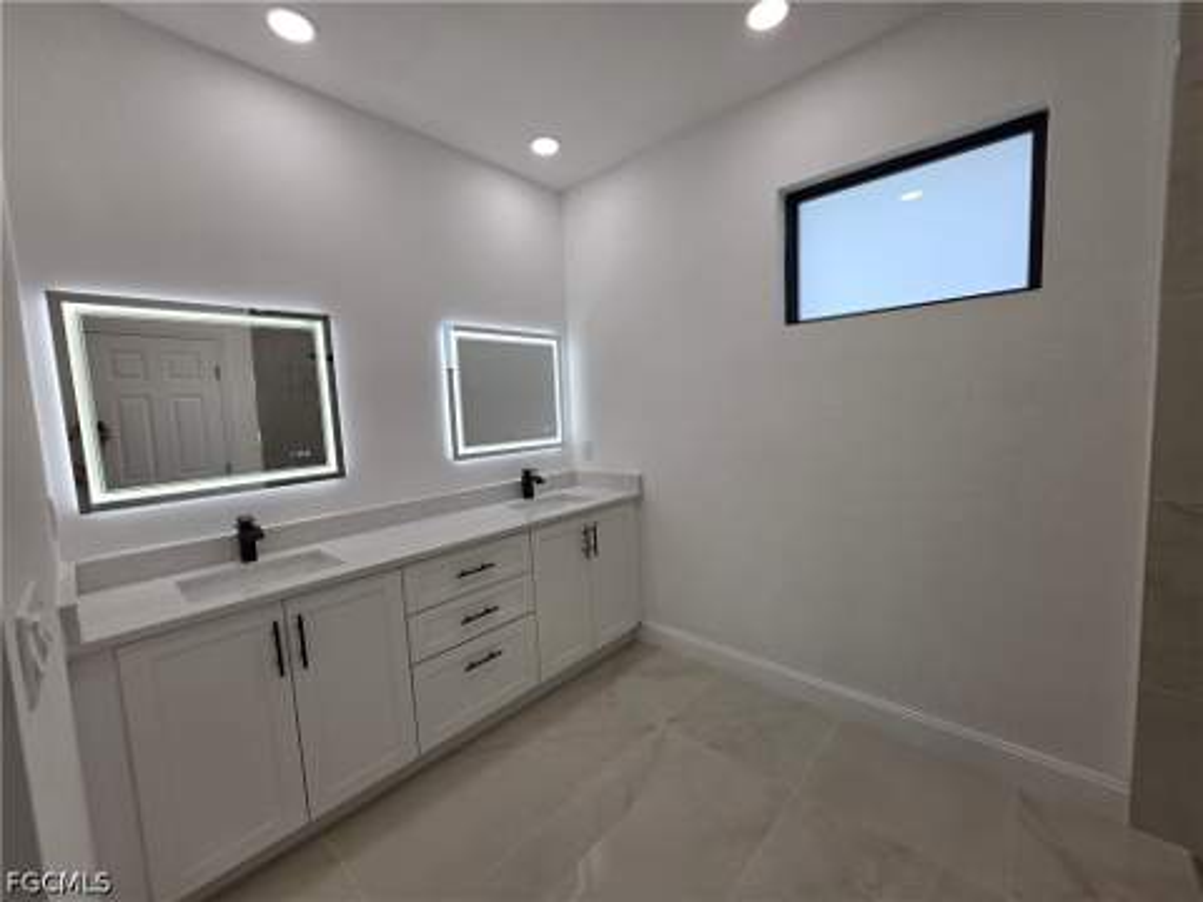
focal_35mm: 13
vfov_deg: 89.9
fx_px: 452
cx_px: 602
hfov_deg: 106.2
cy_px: 451
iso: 32
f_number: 1.9
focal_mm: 2.2
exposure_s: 1/120
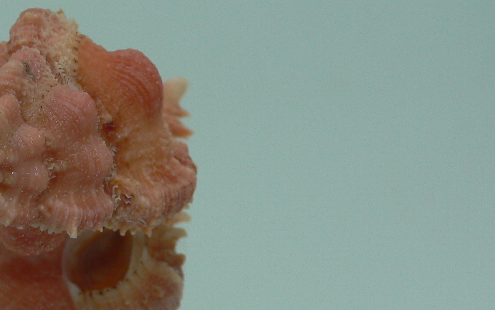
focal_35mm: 66
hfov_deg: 29.9
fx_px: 890
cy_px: 179
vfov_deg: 19.7
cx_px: 58
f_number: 2.8
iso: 80
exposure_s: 1/60
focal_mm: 4.6
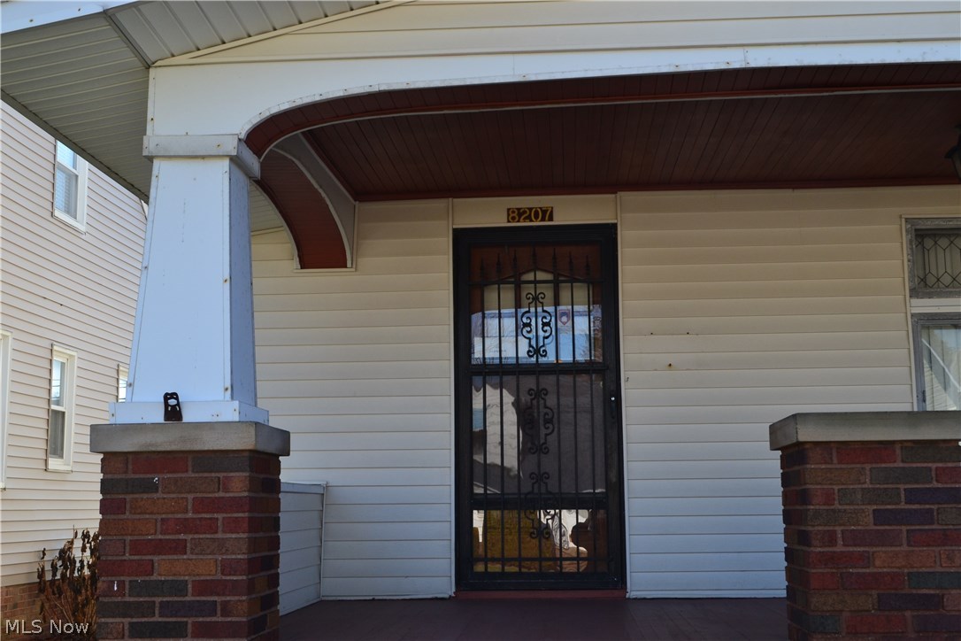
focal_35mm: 45
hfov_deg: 43.6
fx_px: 1201
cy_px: 320
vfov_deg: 29.9
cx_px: 480
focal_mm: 30
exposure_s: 1/160
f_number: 9
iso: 400
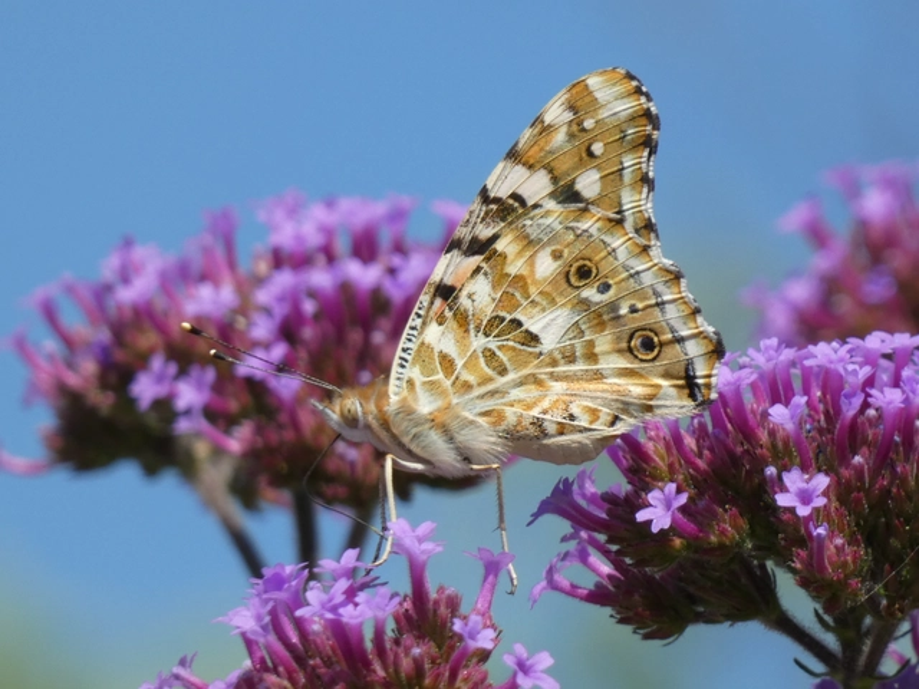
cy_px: 344
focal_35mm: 413
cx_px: 460
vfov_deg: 3.6
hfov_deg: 4.8
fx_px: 10964
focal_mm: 74
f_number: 5.6
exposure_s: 1/320
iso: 80
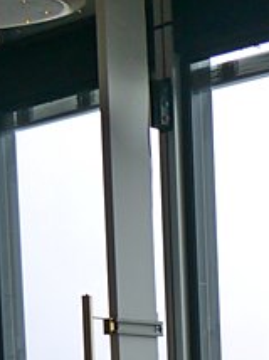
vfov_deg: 13.9
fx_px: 1360
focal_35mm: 131
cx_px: 563
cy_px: 574
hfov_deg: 10.3
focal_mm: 14
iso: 200
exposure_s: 1/400
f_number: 3.5
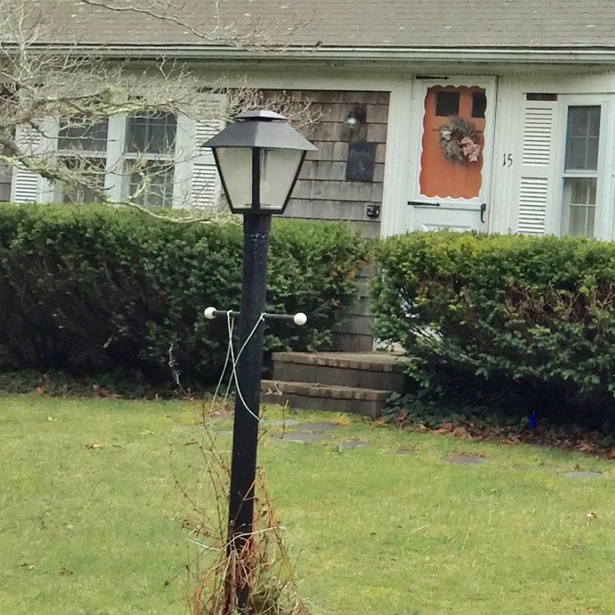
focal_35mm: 89
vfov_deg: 19.4
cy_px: 205
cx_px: 843
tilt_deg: +0.7
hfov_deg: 18.0
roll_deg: -3.2
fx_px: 1789
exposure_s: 1/1068
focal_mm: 4.15
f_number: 2.2
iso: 32
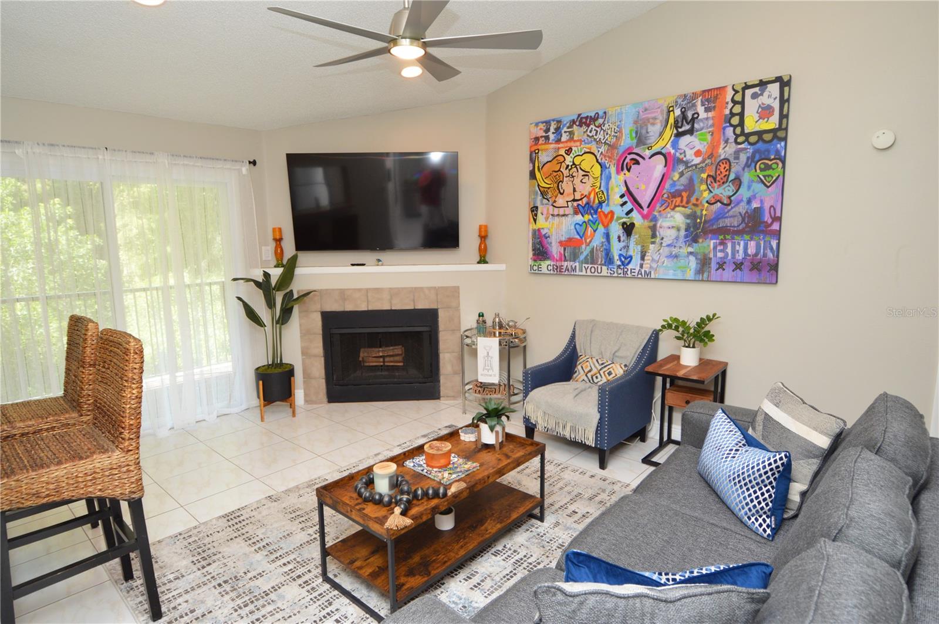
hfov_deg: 90.1
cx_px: 470
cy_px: 312
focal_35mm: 18
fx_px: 469
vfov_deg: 67.3
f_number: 4
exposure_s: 1/60
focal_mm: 12
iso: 400
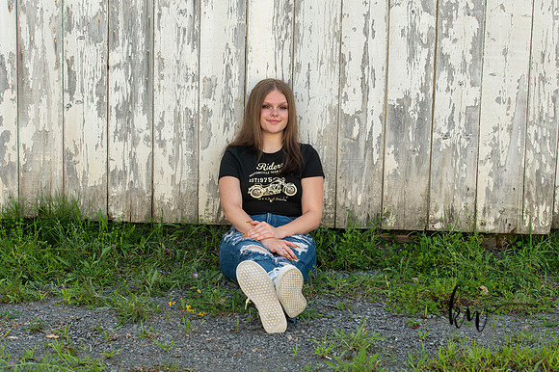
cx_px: 280
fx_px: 1086
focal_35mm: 70
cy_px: 186
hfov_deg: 28.9
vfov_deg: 19.4
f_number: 6.3
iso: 400
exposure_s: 1/250
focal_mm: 70
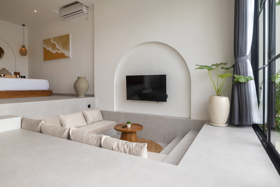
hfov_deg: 84.0
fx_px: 156
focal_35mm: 20
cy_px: 94
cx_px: 140
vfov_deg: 62.0
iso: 400
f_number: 8
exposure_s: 1/100
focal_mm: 20
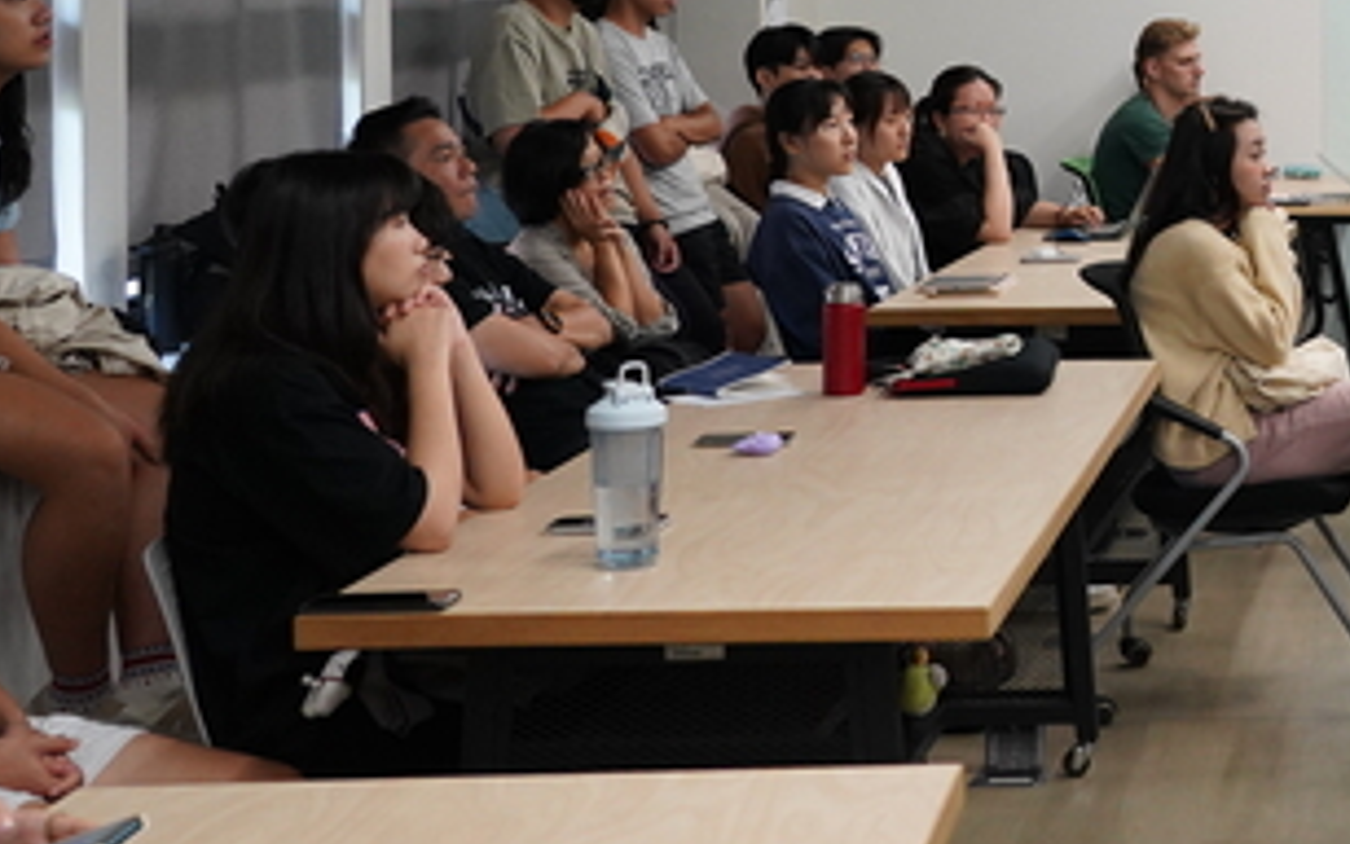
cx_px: 1539
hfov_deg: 24.7
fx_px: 2833
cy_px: 4
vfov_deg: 16.6
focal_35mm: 77
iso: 3200
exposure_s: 1/160
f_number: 4
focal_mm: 29
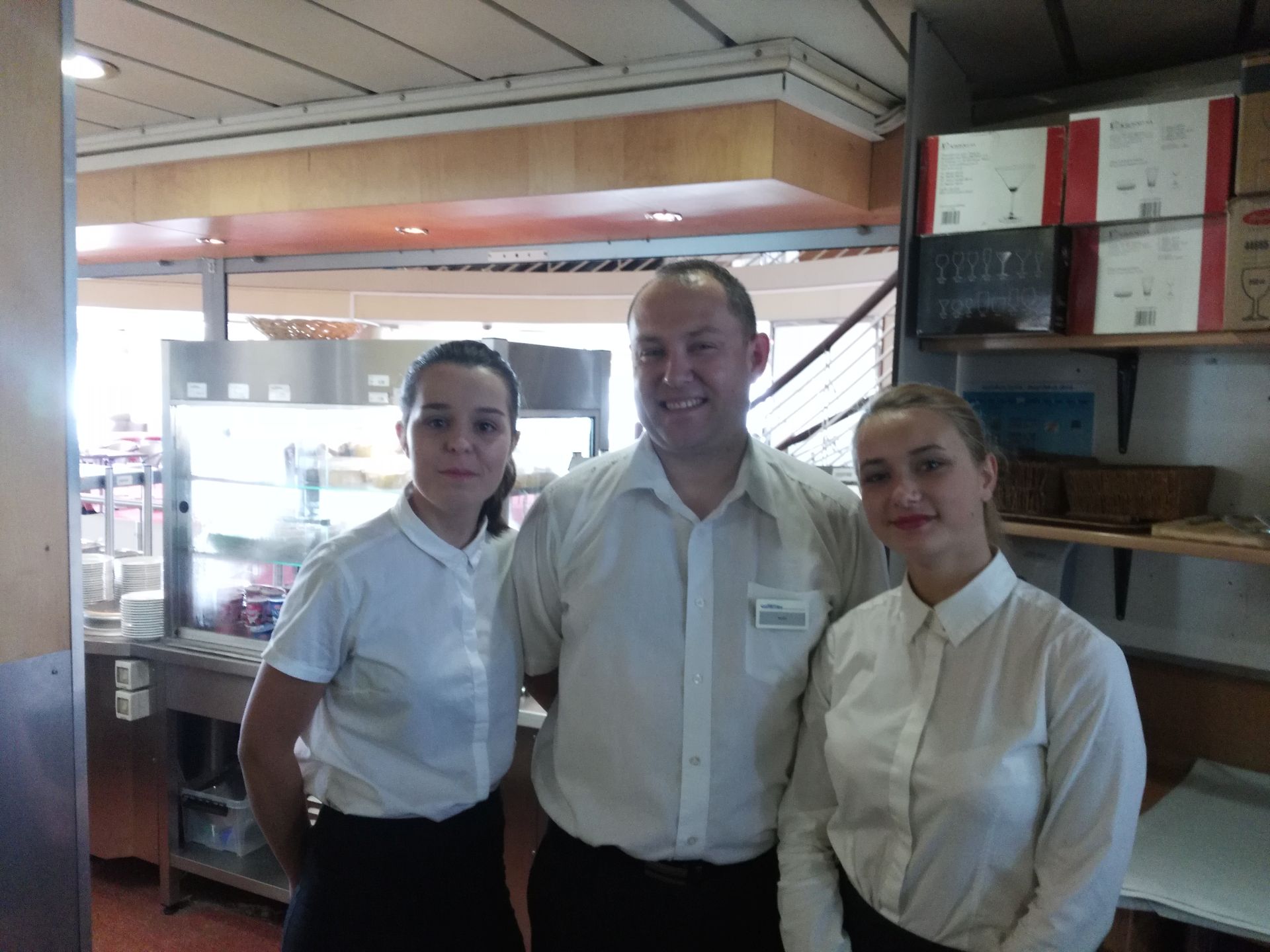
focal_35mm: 28
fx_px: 1027
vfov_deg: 49.7
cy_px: 476
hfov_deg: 63.4
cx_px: 635
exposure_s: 1/33
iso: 373
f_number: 2
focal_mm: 2.96
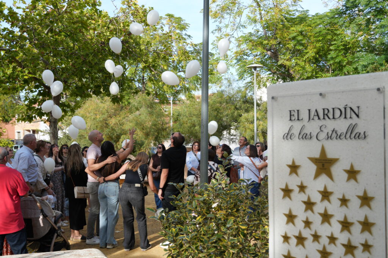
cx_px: 194
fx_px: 501
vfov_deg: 29.0
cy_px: 129
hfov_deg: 42.3
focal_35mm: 46
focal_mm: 31
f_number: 5.6
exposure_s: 1/200
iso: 100
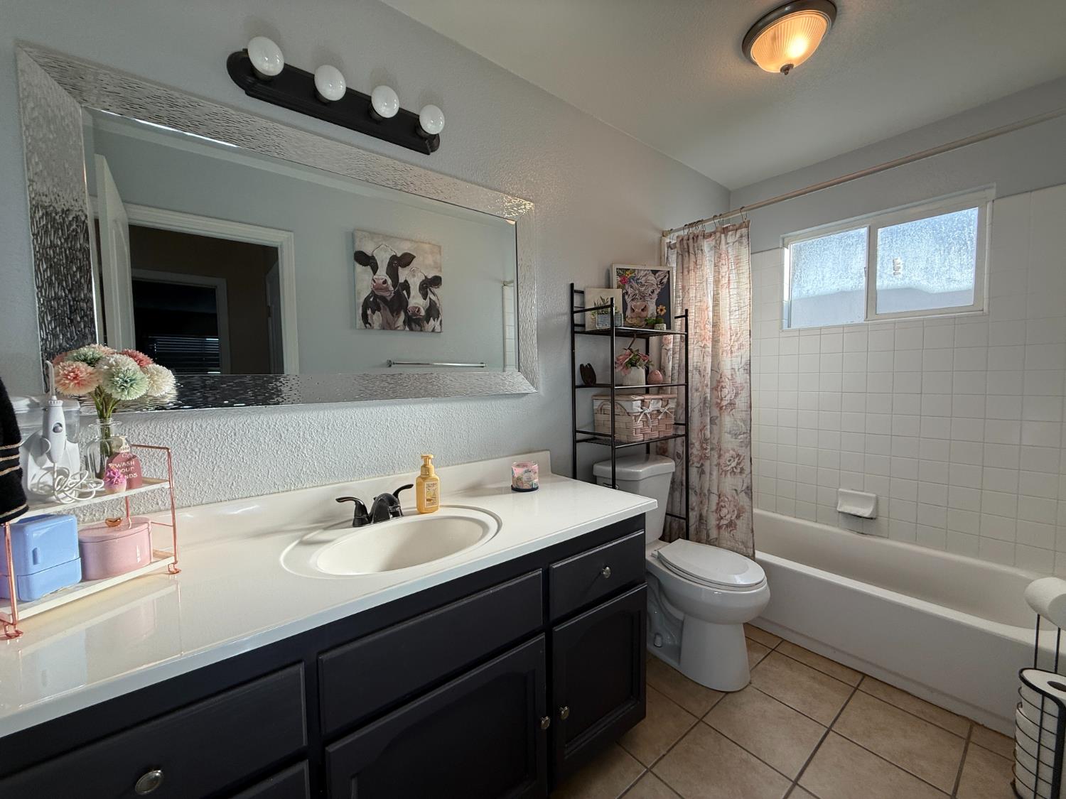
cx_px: 533
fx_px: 431
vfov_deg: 85.7
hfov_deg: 102.1
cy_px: 400
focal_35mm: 14
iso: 50
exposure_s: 1/141
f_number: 2.2
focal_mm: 2.22
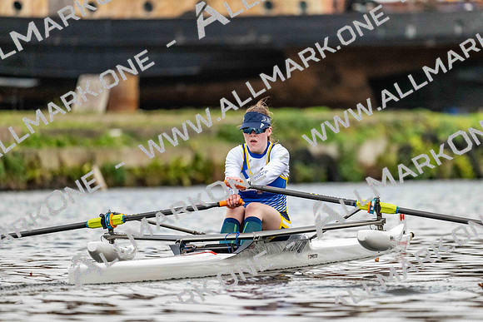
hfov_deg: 5.2
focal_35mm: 400
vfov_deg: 3.4
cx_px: 242
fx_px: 5368
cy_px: 161
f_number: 4.5
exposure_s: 1/2500
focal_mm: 400
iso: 4500
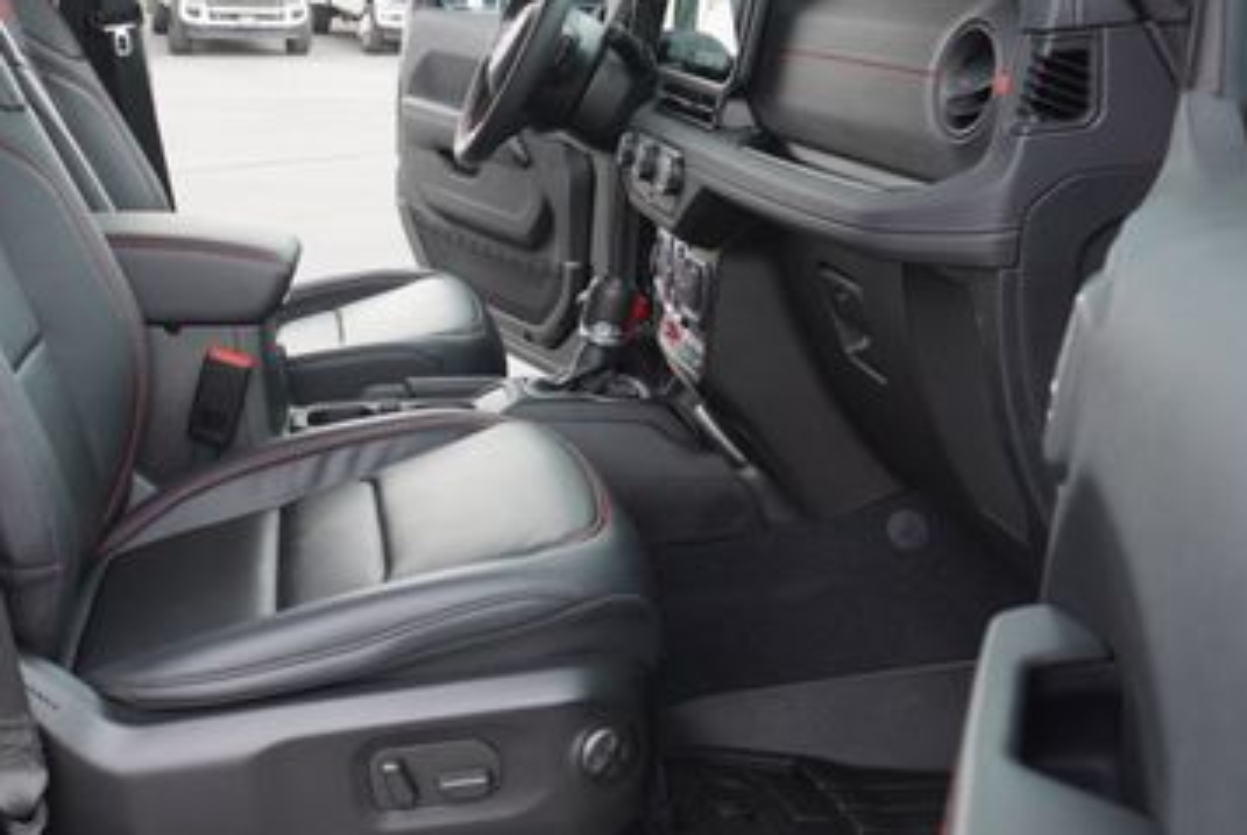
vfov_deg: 31.1
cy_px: 283
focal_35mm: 43
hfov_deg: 44.5
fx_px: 1491
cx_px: 388
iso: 100
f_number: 4.5
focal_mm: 16
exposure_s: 1/80
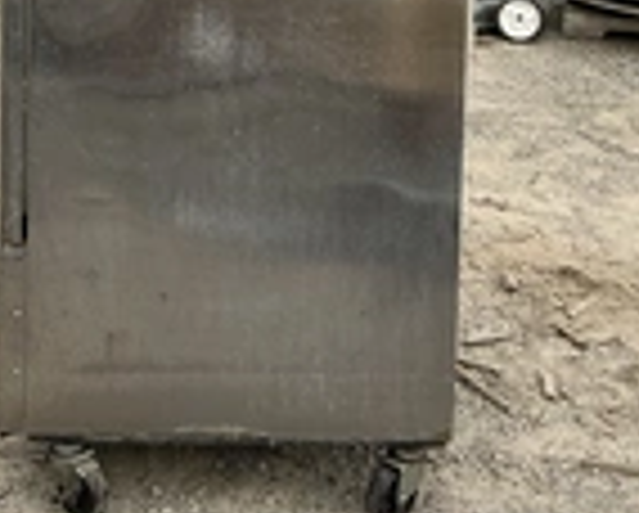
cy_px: -148
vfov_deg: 18.6
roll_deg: -2.9
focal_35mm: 77
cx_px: 184
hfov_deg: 24.5
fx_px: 1458
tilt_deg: -6.9
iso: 25
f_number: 1.8
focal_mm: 3
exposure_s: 1/883
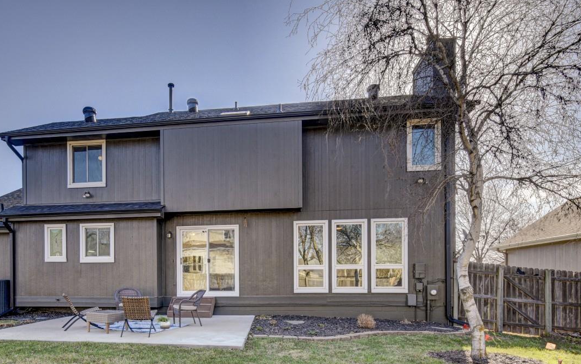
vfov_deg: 51.0
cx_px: 230
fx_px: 364
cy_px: 270
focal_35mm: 23
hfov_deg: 76.2
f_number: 8
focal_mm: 10
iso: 400
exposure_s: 1/200
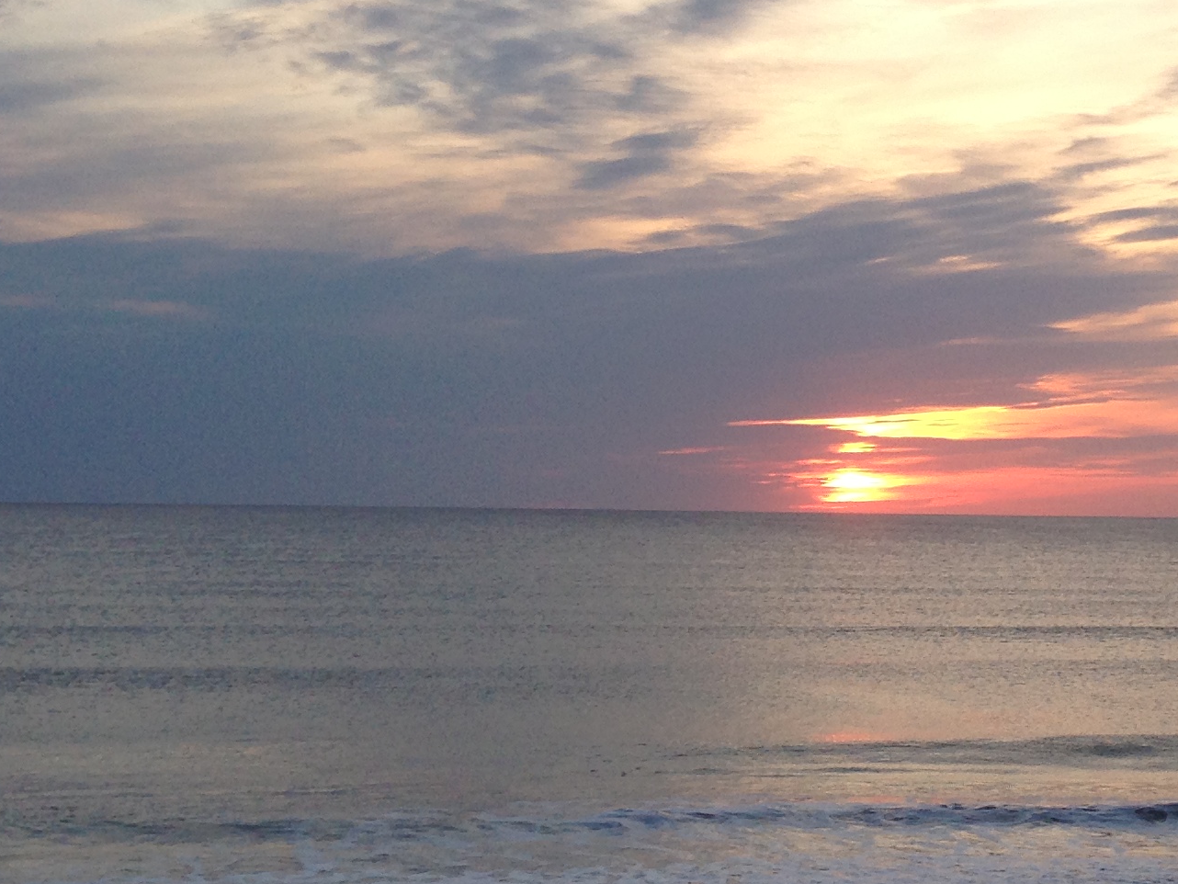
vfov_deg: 17.6
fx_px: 2859
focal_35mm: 84
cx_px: 1019
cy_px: 357
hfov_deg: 22.8
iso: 50
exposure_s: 1/200
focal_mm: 4.13
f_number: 2.4
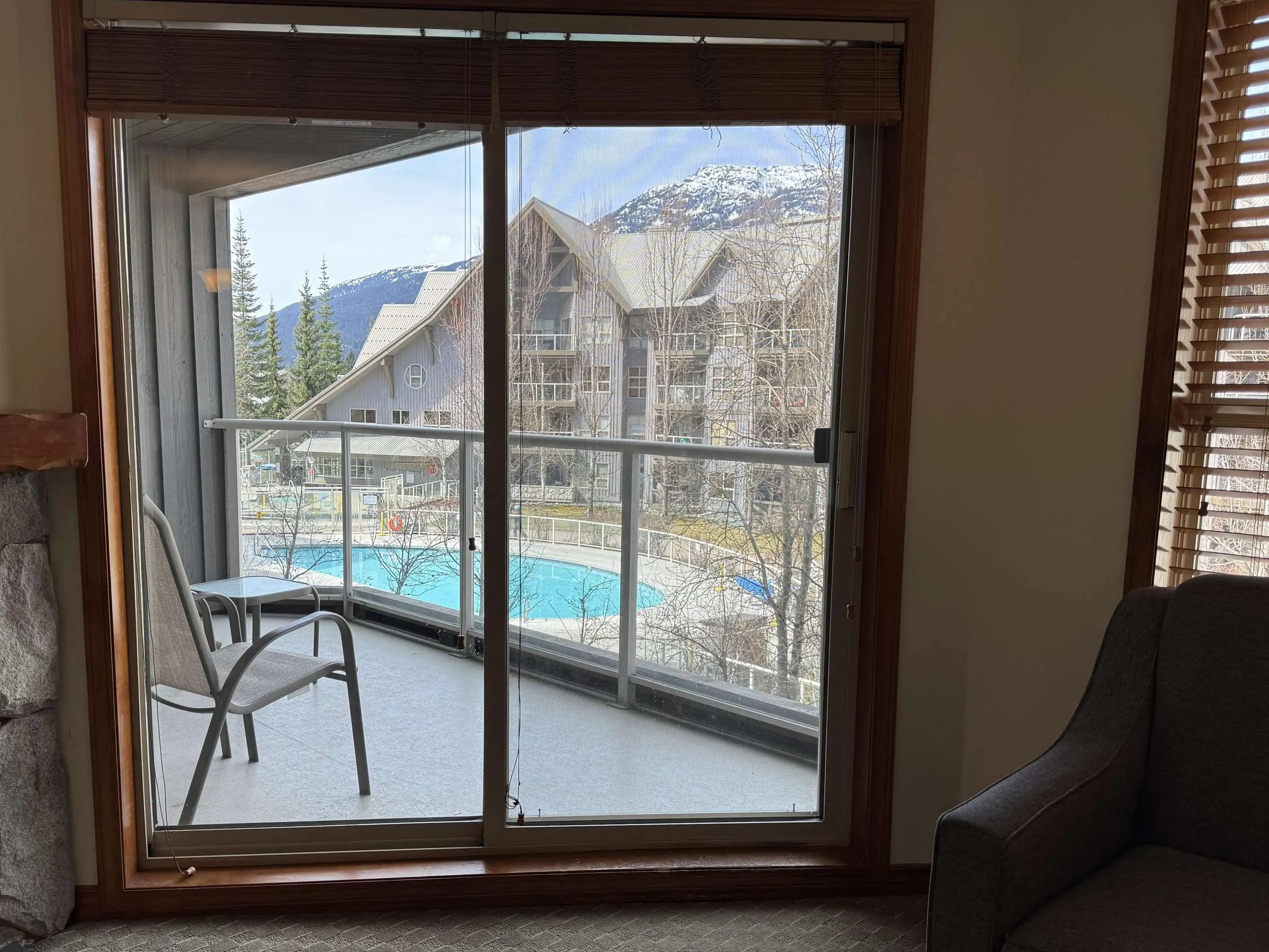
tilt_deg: -7.3
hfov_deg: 61.5
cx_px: 567
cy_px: 524
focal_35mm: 29
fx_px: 1063
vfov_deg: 48.2
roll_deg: -0.4
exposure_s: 1/615
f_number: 1.78
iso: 80
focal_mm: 6.76
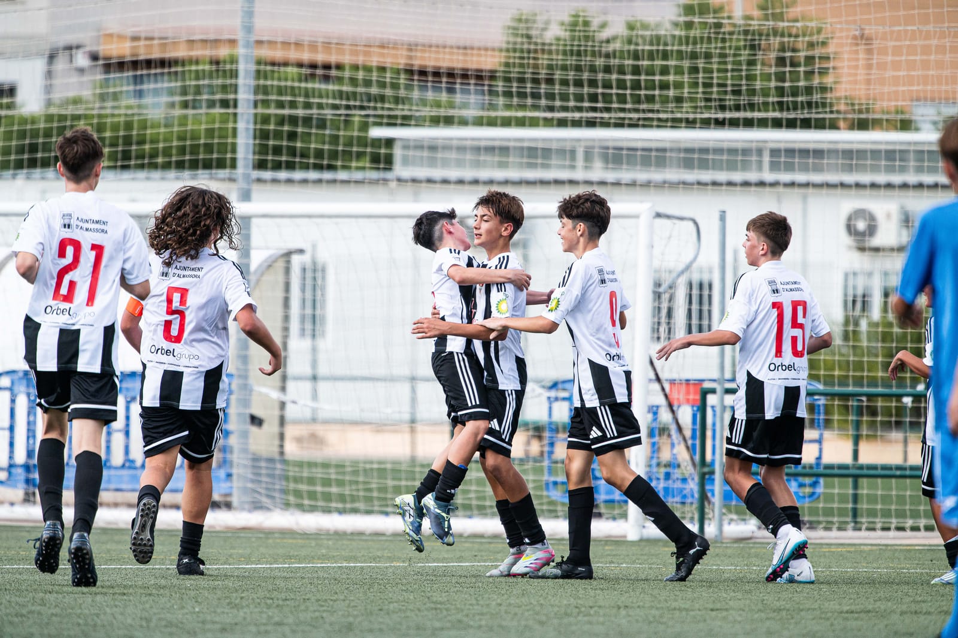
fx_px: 10638
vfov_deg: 3.4
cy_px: 319
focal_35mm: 400
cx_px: 479
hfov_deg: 5.2
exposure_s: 1/1600
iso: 640
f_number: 5.6
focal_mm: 400
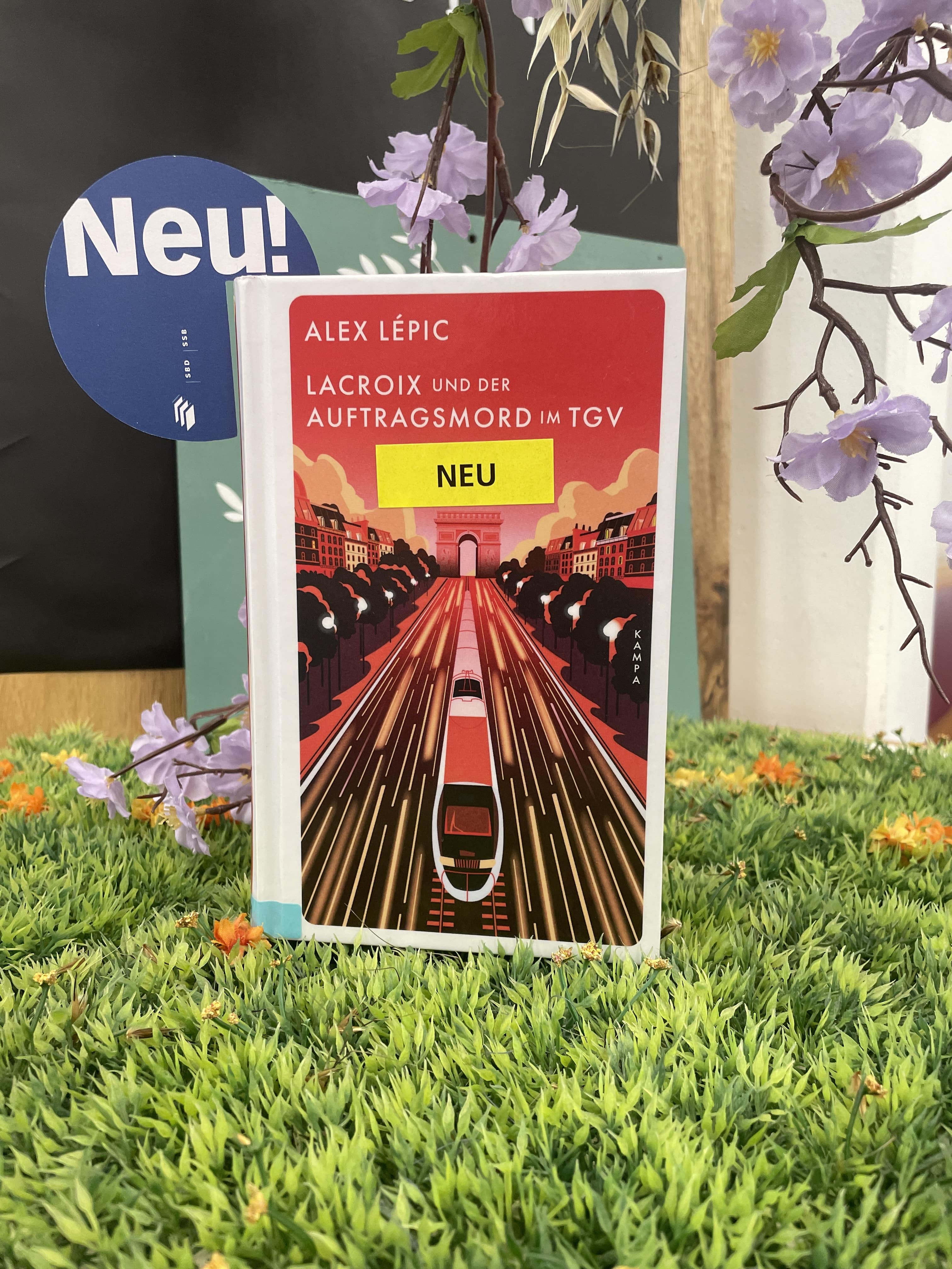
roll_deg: +0.6
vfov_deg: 67.3
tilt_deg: -5.1
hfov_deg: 53.1
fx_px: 953
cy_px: 634
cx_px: 476
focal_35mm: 26
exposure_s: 1/111
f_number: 1.6
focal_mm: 4.2
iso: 125
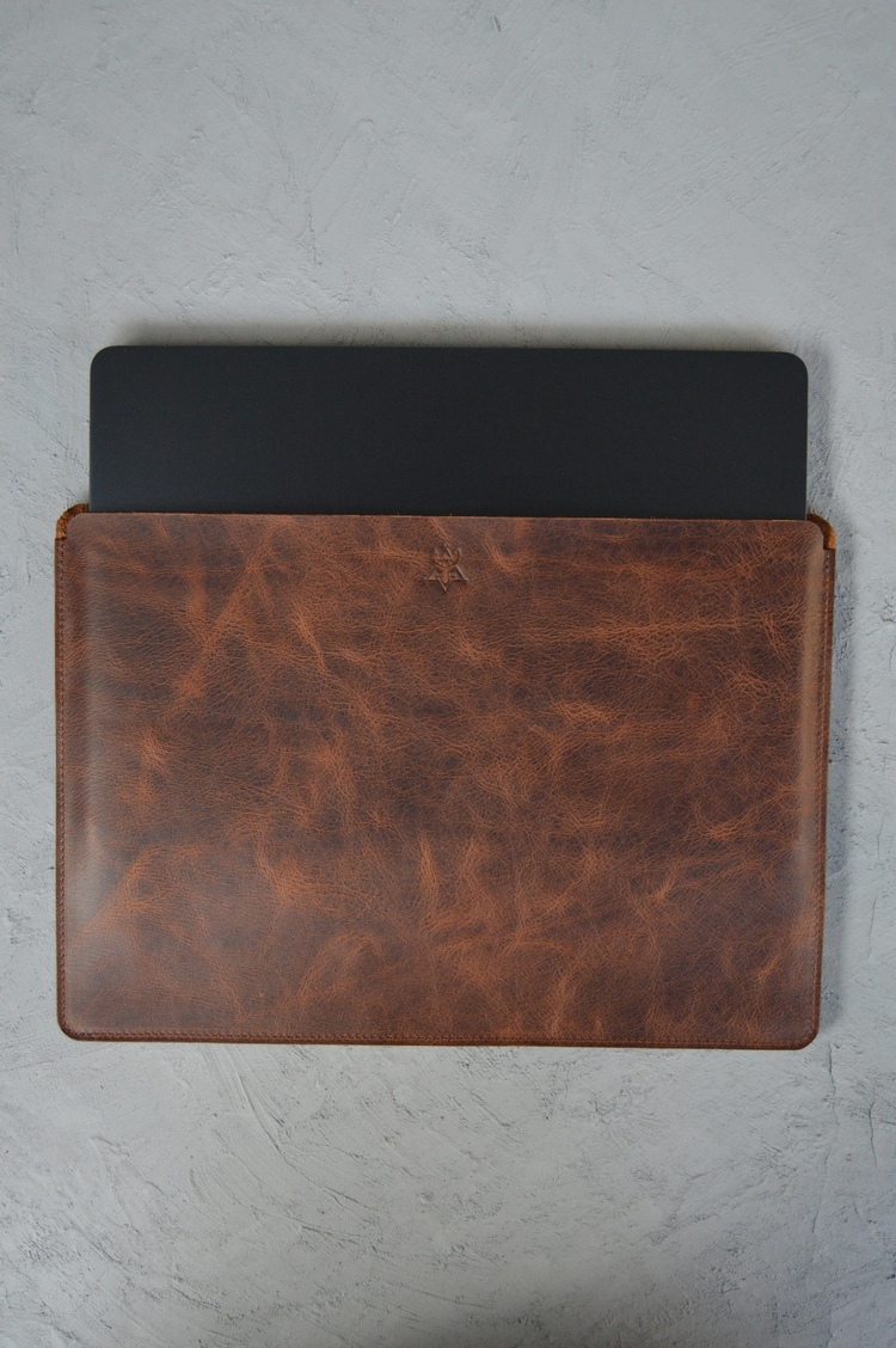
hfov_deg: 39.9
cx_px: 448
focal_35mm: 33
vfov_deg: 57.3
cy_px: 674
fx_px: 1234
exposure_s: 1/250
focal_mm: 22
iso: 1600
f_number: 4
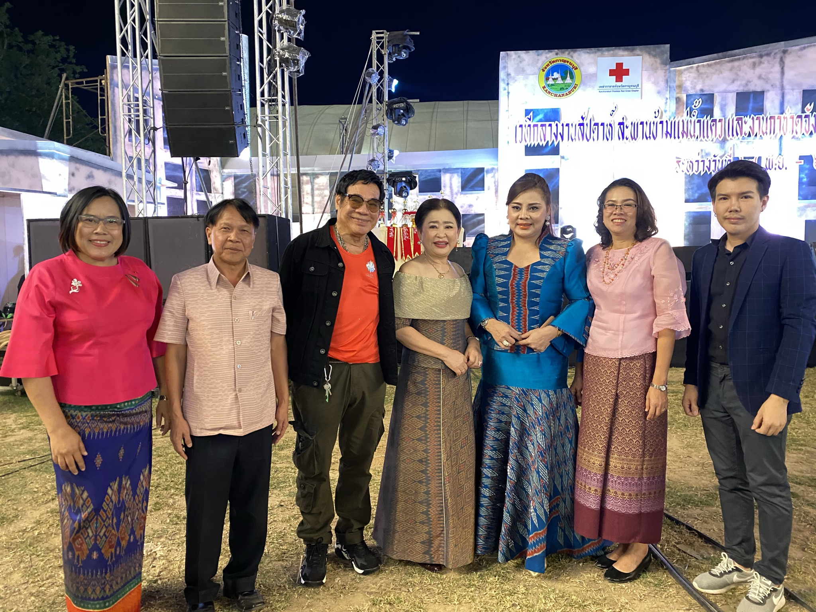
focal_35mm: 26
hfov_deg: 67.3
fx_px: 613
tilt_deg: -3.5
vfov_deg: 53.1
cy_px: 306
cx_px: 408
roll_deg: -0.4
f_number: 1.8
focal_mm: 4.25
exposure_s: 1/25
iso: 1000
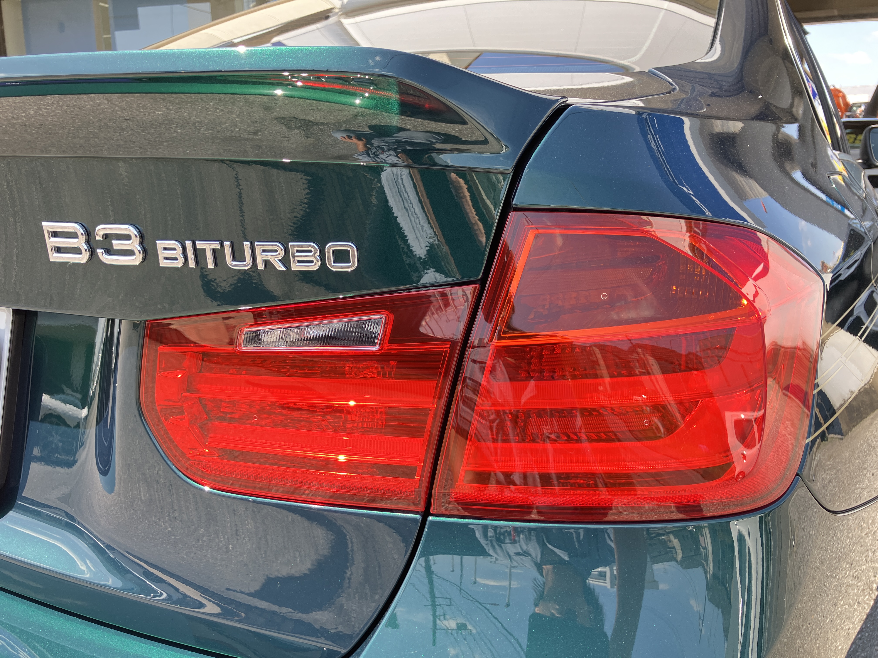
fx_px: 710
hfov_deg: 63.4
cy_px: 329
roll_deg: -0.2
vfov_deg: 49.7
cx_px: 439
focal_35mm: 28
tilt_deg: -11.9
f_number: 1.8
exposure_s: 1/172
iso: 40
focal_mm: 3.99
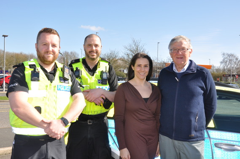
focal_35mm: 38
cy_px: 80
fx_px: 250
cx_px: 120
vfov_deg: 35.4
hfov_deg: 51.3
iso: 200
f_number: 10
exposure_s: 1/200
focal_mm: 25
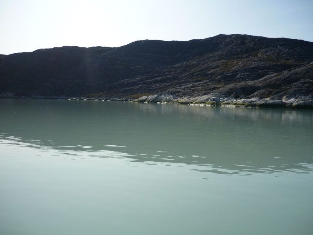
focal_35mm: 33
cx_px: 156
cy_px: 118
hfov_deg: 55.4
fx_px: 298
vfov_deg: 42.9
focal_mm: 5.5
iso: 100
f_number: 8
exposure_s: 1/250
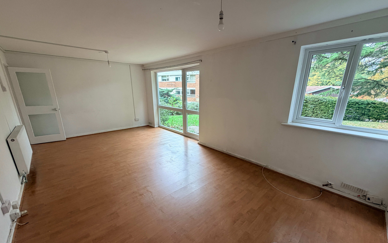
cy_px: 136
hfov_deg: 101.5
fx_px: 159
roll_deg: -0.2
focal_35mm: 15
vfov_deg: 74.5
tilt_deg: -17.4
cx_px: 196
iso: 250
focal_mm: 2.22
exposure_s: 1/121
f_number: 2.2
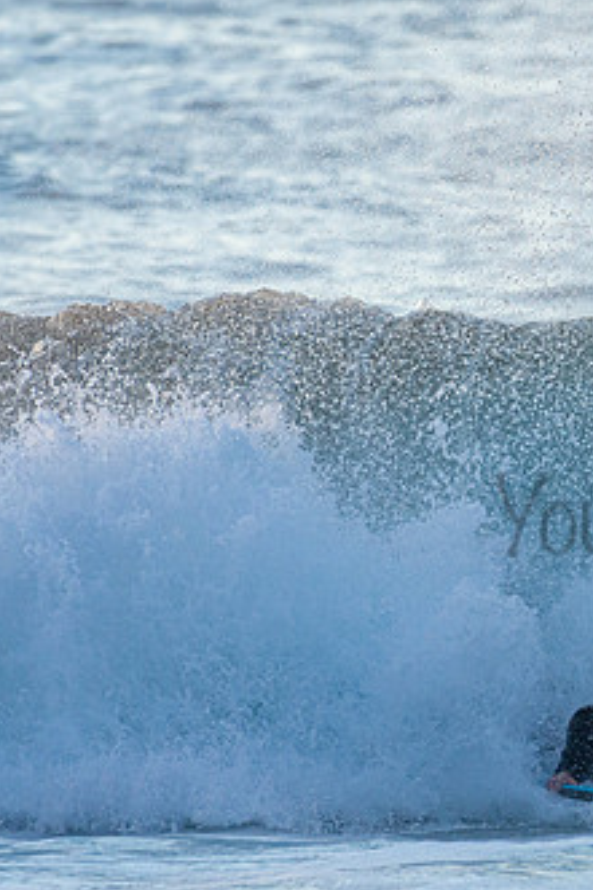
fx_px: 31163
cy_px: 492
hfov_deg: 1.1
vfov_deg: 1.6
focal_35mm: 1260
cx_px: 773
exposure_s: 1/1250
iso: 500
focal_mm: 480
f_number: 5.6
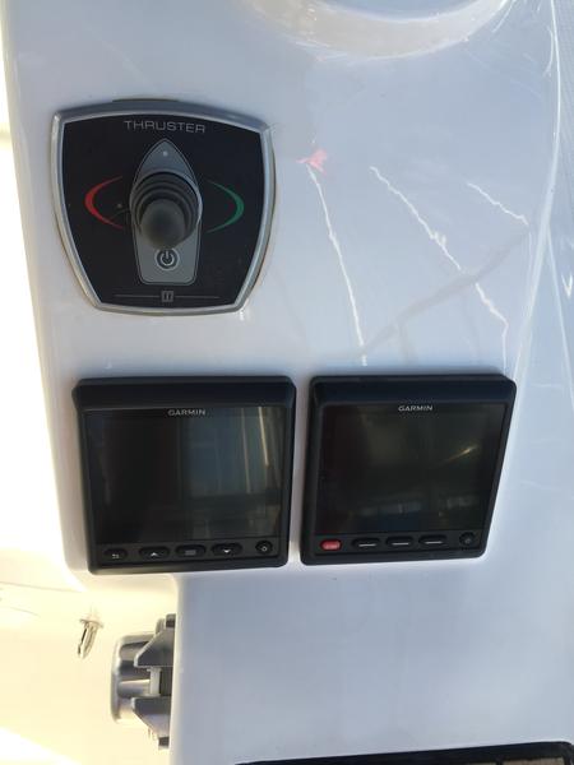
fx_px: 641
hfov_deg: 48.2
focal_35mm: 29
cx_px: 287
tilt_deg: -66.5
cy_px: 382
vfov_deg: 61.7
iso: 32
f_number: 2.2
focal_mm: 4.15
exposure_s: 1/395
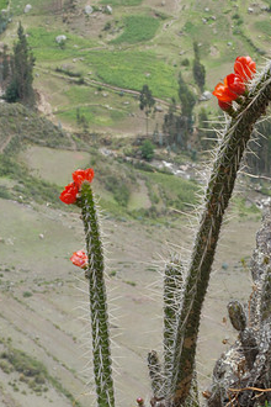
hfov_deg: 10.4
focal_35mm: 132
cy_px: 274
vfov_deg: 15.5
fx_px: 1490
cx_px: 223
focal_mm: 50
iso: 400
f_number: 22
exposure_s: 1/30
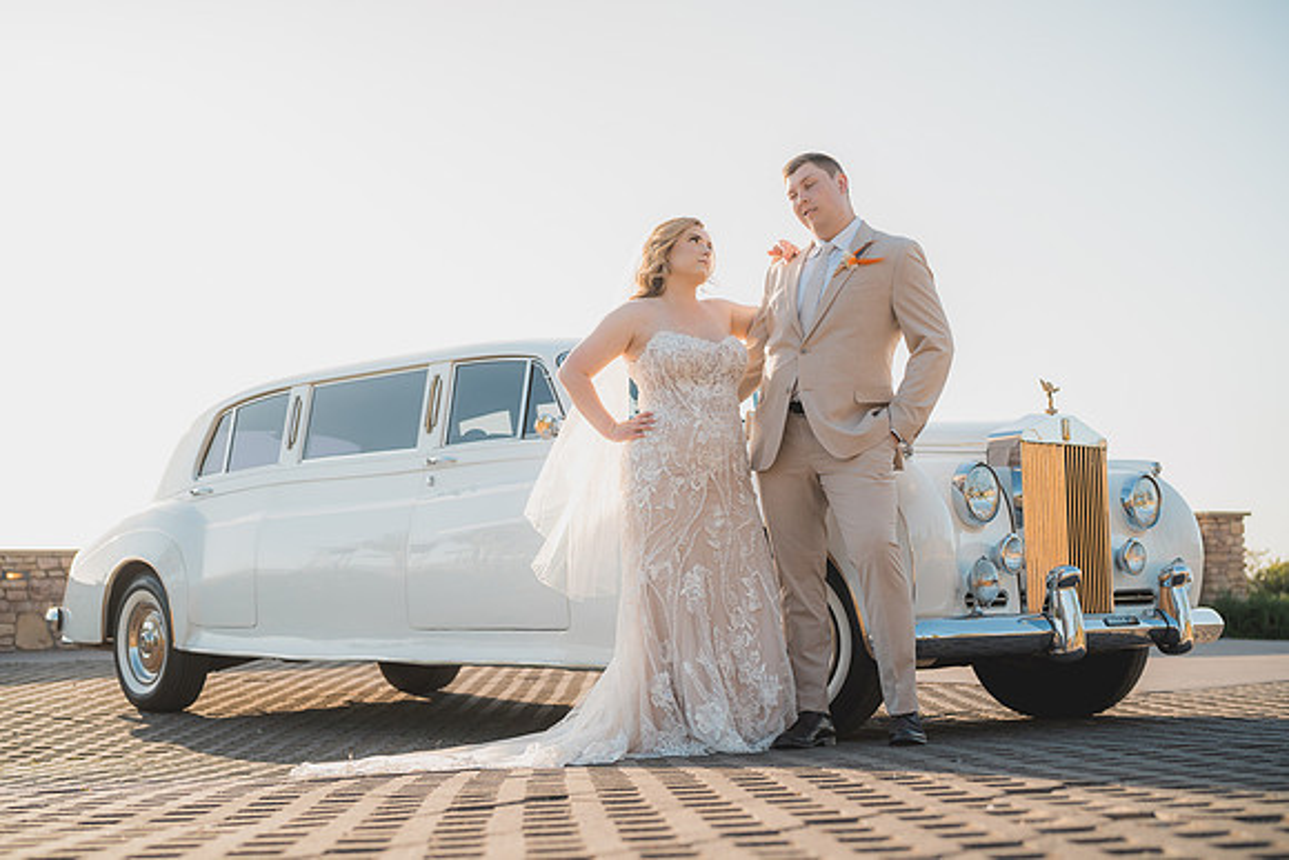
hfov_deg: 39.6
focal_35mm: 50
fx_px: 1791
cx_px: 644
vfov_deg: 27.0
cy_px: 430
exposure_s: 1/800
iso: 125
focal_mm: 50
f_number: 2.5
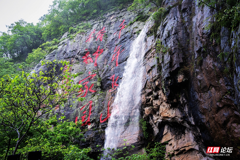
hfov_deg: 41.9
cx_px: 120
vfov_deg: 28.7
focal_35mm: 47
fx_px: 313
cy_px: 80
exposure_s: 1/100
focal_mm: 47
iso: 2000
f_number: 9
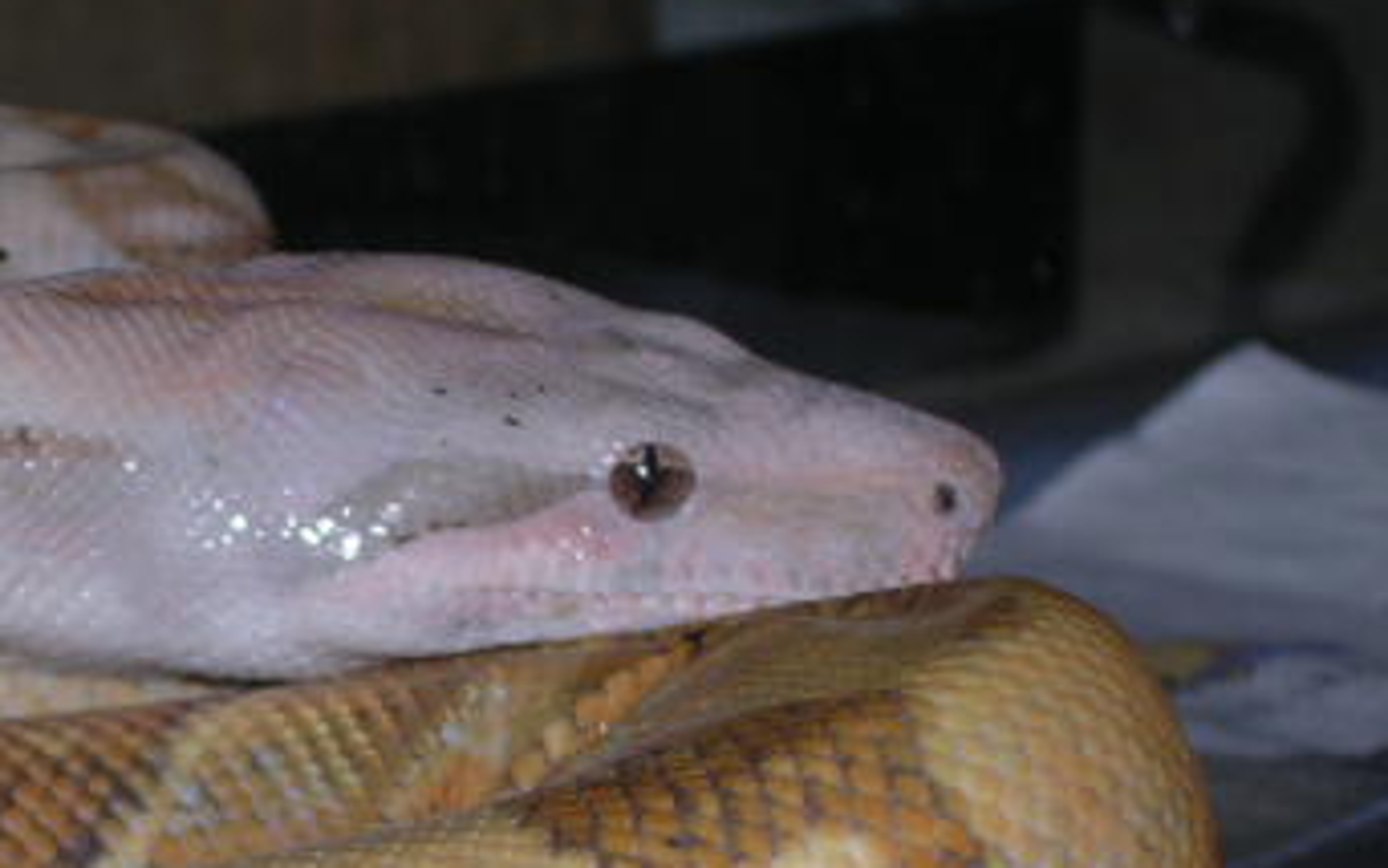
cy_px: 787
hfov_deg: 9.2
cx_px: 122
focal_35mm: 228
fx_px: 8628
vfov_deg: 5.8
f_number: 4.9
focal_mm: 17.4
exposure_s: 1/60.1
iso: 100
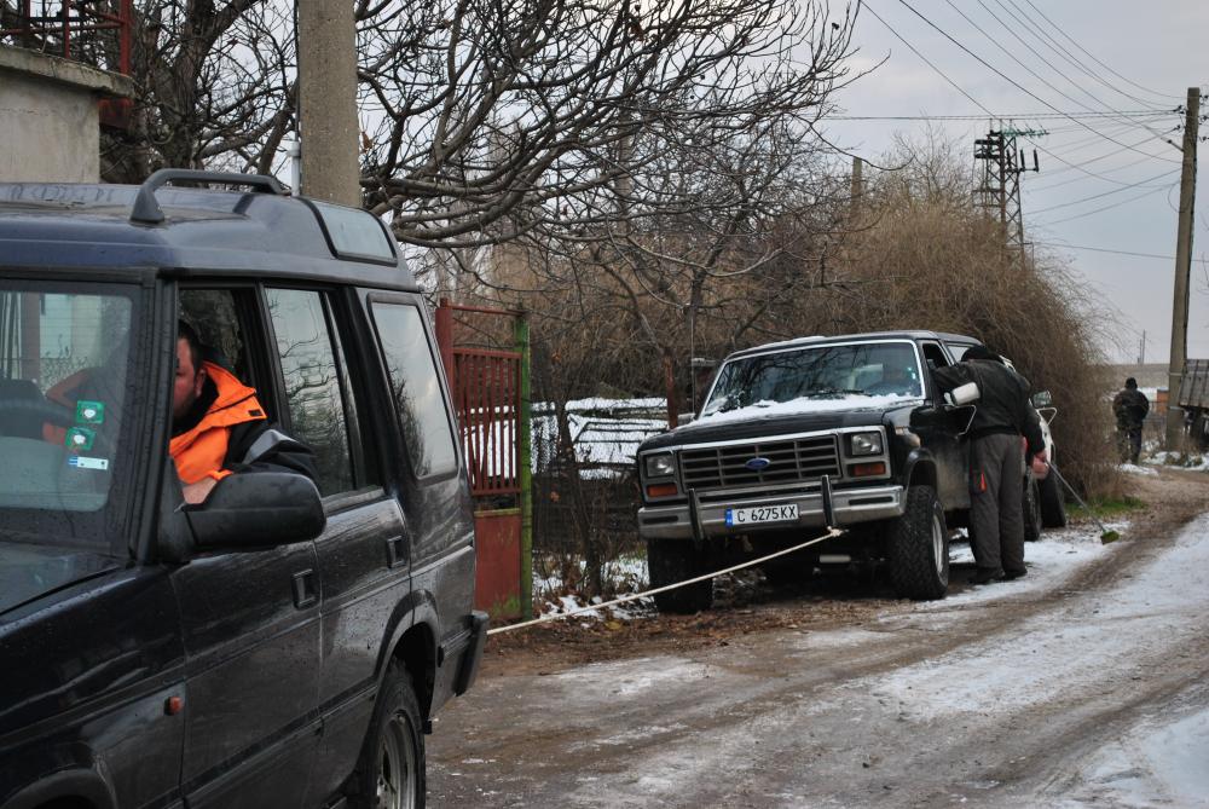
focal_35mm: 75
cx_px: 604
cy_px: 404
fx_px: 2521
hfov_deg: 27.0
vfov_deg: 18.2
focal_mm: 50
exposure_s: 1/320
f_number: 5.6
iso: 200
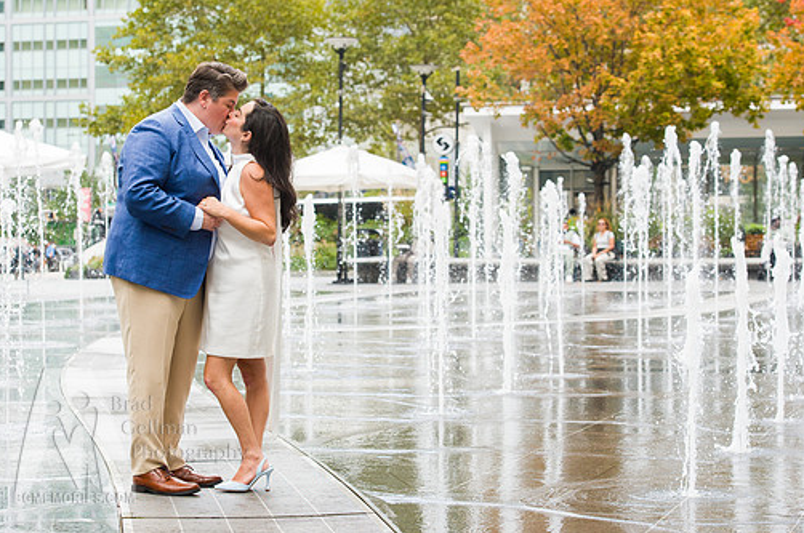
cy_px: 224
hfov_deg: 21.7
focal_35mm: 94
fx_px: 2096
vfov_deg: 14.5
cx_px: 349
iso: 800
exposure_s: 1/320
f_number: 5
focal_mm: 75
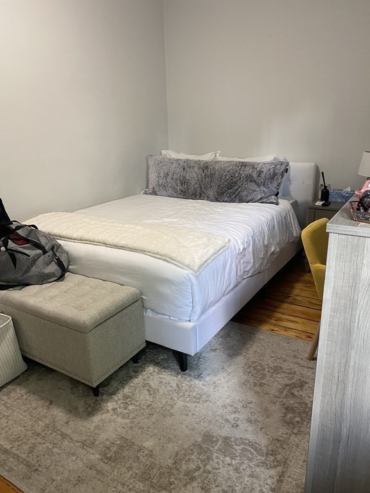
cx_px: 185
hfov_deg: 53.1
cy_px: 246
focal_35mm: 26
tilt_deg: -18.4
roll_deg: +0.6
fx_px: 371
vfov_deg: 67.3
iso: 160
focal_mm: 4.25
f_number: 1.8
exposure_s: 1/60
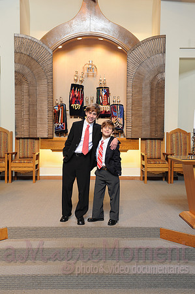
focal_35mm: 40
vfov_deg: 48.5
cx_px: 98
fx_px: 326
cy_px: 147
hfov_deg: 33.3
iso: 500
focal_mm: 40
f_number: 5
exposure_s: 1/30
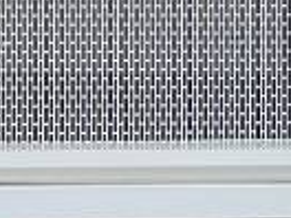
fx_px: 1690
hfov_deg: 9.4
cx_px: 505
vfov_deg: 7.3
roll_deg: +0.3
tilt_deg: -2.3
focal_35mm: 201
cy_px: -42
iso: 40
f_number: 1.6
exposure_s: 1/100
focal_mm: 4.2
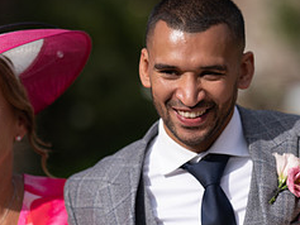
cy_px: 137
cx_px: 341
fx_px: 3096
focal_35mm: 357
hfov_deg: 5.5
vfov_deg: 4.2
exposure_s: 1/8000
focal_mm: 135
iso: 125
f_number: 2.2
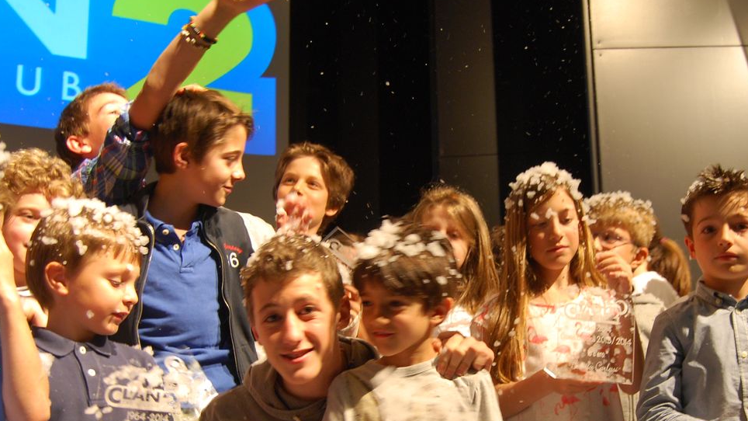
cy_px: 308
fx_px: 932
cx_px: 436
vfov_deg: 25.2
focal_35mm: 47
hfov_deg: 43.6
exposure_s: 1/30
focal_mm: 18
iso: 360
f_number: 3.5
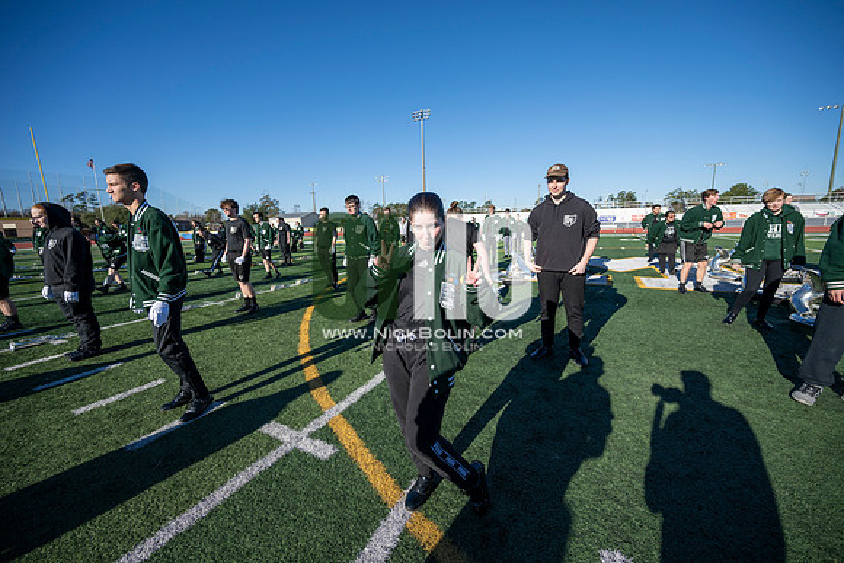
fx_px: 328
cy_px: 282
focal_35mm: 14
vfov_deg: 81.2
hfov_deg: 104.2
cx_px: 422
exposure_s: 1/2000
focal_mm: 14
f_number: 4
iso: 160
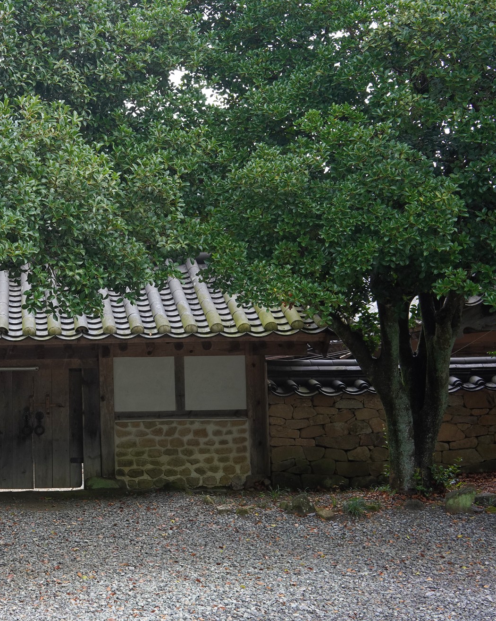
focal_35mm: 50
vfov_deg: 37.3
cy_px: 310
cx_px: 42
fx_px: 918
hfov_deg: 28.9
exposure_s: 1/100
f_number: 13
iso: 800
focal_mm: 35
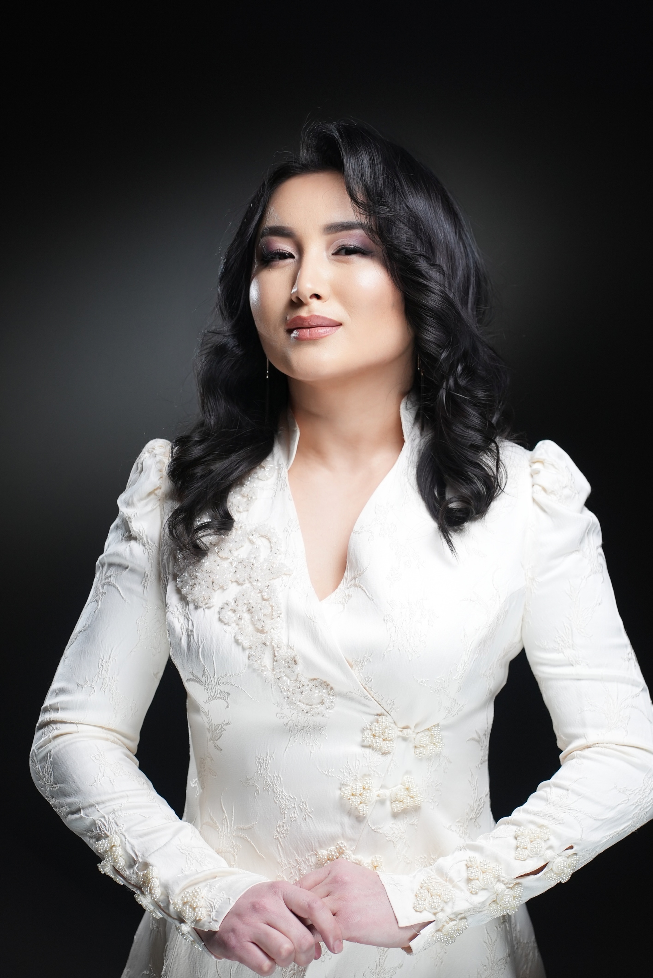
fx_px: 2310
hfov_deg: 16.1
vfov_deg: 23.9
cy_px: 489
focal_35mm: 85
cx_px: 326
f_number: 4.5
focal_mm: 85
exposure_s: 1/250
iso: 1600
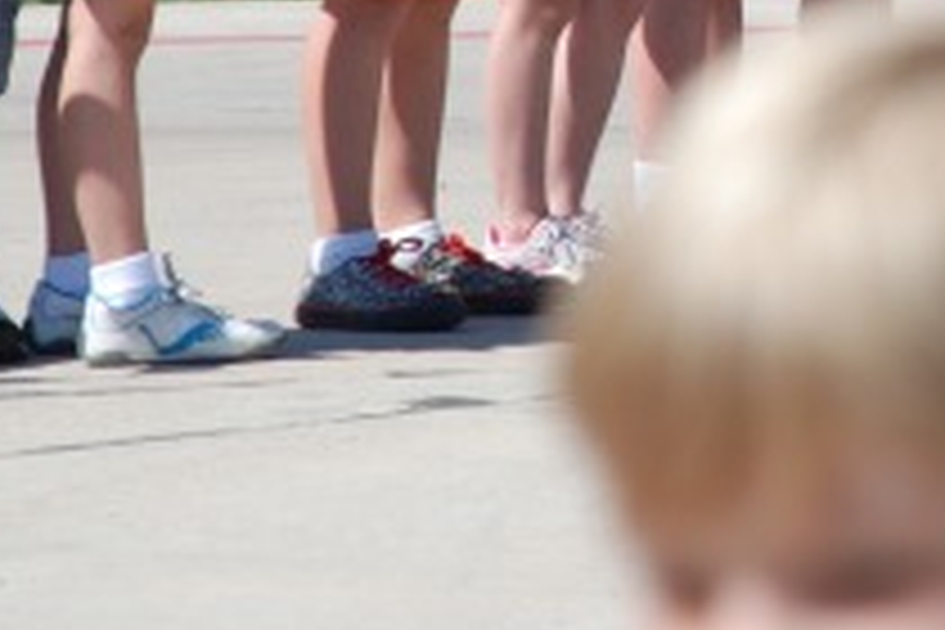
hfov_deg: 2.9
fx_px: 18765
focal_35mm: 715
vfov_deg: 1.9
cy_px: -430
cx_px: 1080
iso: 180
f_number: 5.6
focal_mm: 125
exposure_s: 1/500
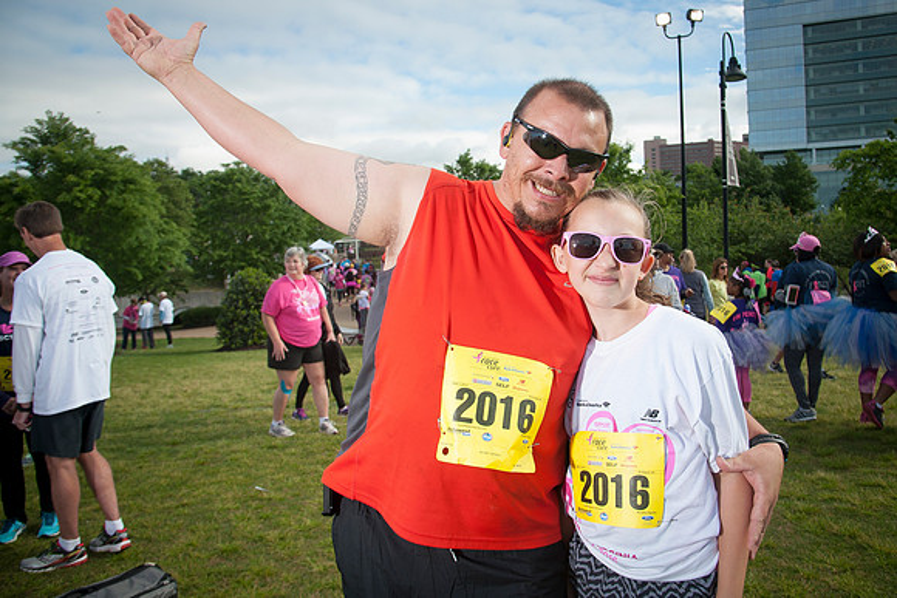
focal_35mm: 27
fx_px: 663
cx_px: 490
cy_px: 267
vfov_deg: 48.5
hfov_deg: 68.0
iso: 100
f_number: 6.3
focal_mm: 24
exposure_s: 1/250
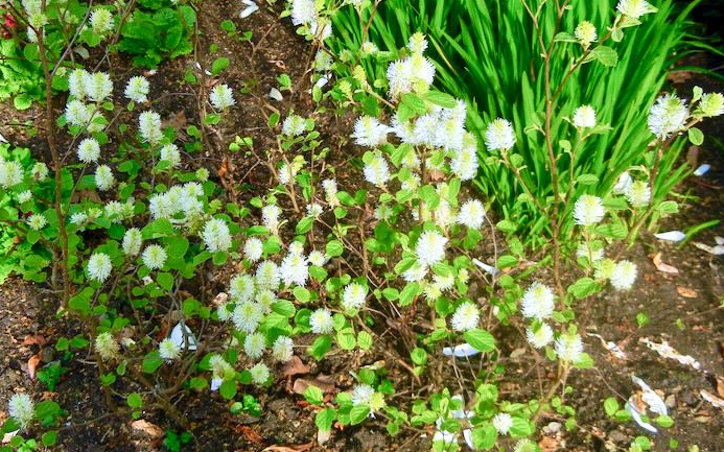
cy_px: 160
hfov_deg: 42.5
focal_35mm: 47
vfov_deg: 27.3
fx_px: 927
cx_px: 310
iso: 160
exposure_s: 1/347
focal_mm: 5.4
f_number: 3.5
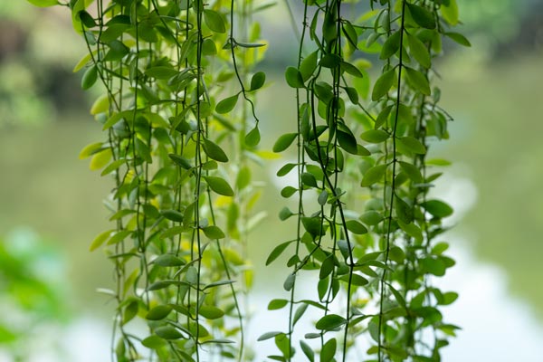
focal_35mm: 85
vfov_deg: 16.1
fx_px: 1282
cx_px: 272
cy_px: 181
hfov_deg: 23.9
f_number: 3.2
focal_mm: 85
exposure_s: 1/400
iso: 250
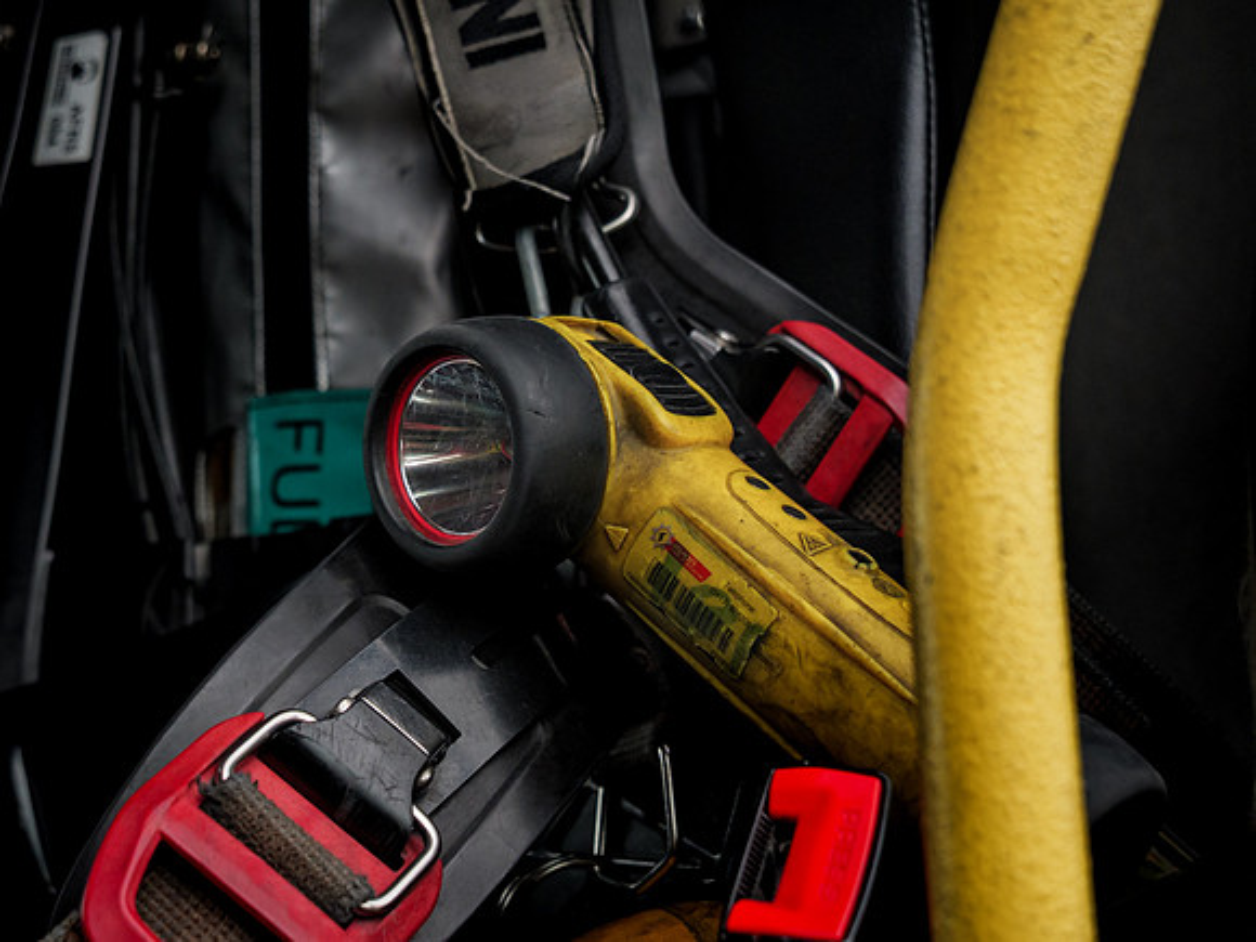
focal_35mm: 57
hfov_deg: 33.7
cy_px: 449
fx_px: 2069
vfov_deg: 25.6
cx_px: 542
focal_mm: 25
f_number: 3.7
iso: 1000
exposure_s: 1/320
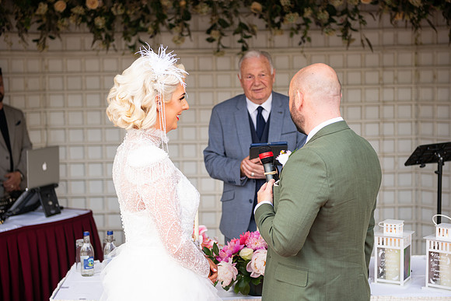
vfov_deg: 19.5
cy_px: 150
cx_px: 226
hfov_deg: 28.8
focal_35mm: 70
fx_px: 877
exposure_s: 1/160
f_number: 3.5
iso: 100
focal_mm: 70
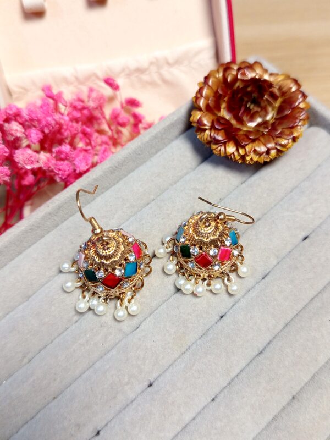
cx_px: 165
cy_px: 220
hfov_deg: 39.7
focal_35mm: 36
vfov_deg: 51.4
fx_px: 458
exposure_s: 1/60
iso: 320
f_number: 1.7
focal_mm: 5.24
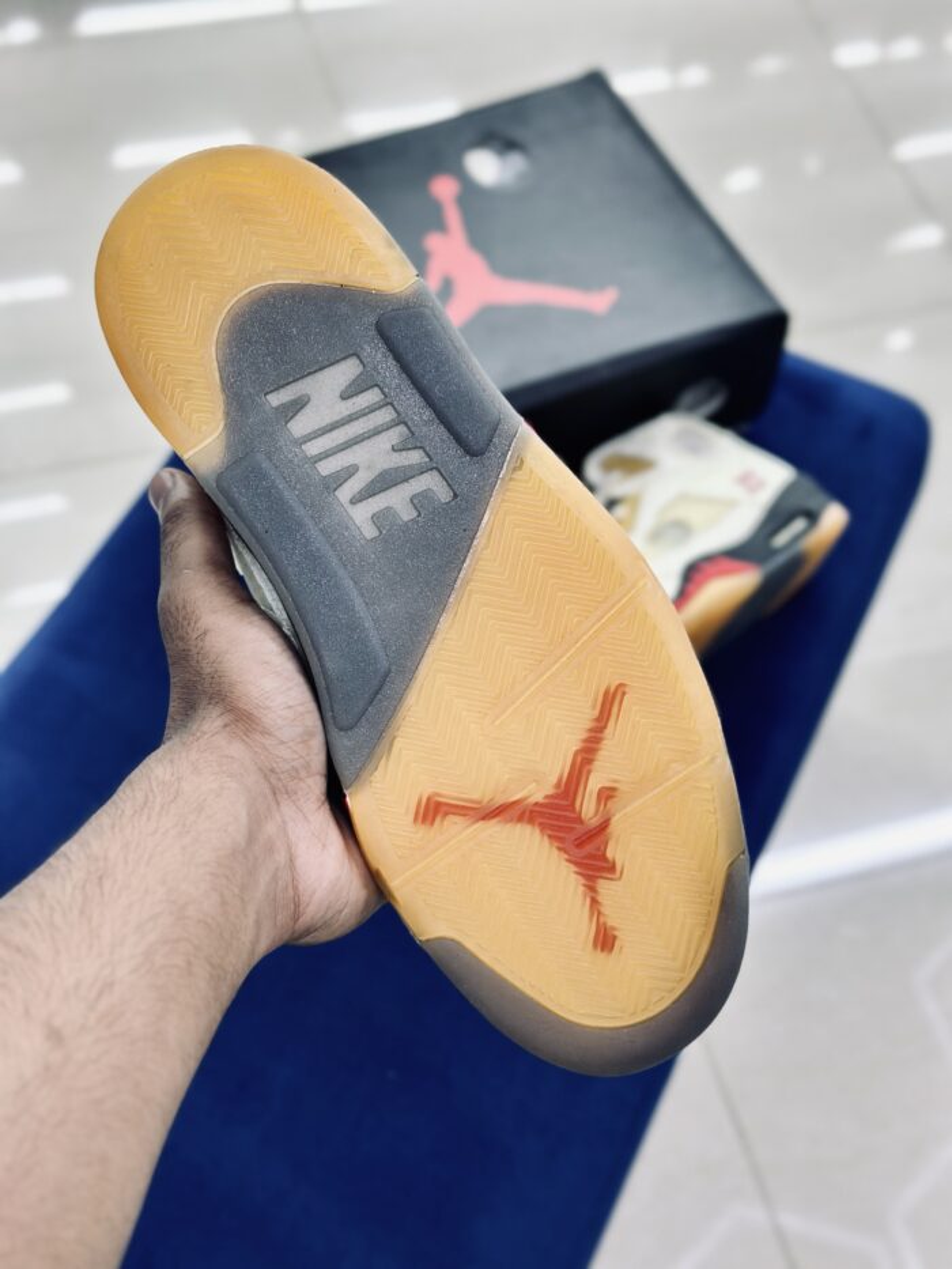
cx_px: 476
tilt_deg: -55.3
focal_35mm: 48
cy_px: 634
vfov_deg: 39.7
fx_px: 1760
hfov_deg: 30.3
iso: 80
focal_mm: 6.86
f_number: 1.78
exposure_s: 1/100
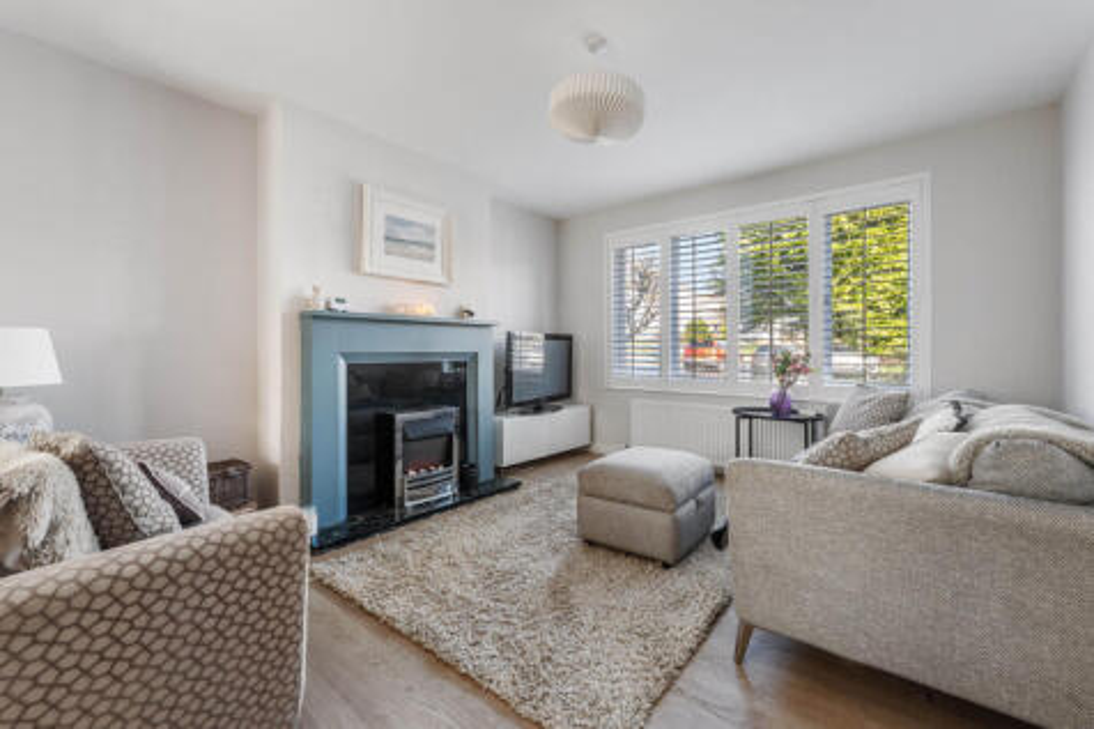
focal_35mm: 14
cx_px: 547
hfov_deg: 104.3
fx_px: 425
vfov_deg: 81.2
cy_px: 364
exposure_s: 1/8
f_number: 8
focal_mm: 14
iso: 640
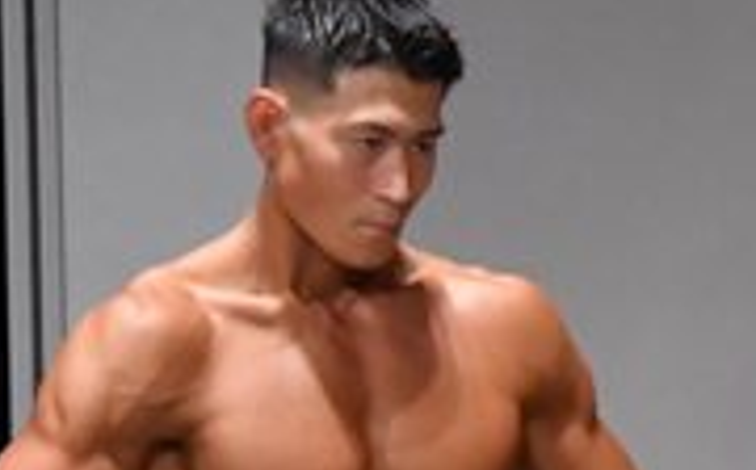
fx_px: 19590
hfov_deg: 2.2
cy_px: 898
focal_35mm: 952
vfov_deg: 1.4
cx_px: 1548
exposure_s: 1/400
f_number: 5.6
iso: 6400
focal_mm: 145
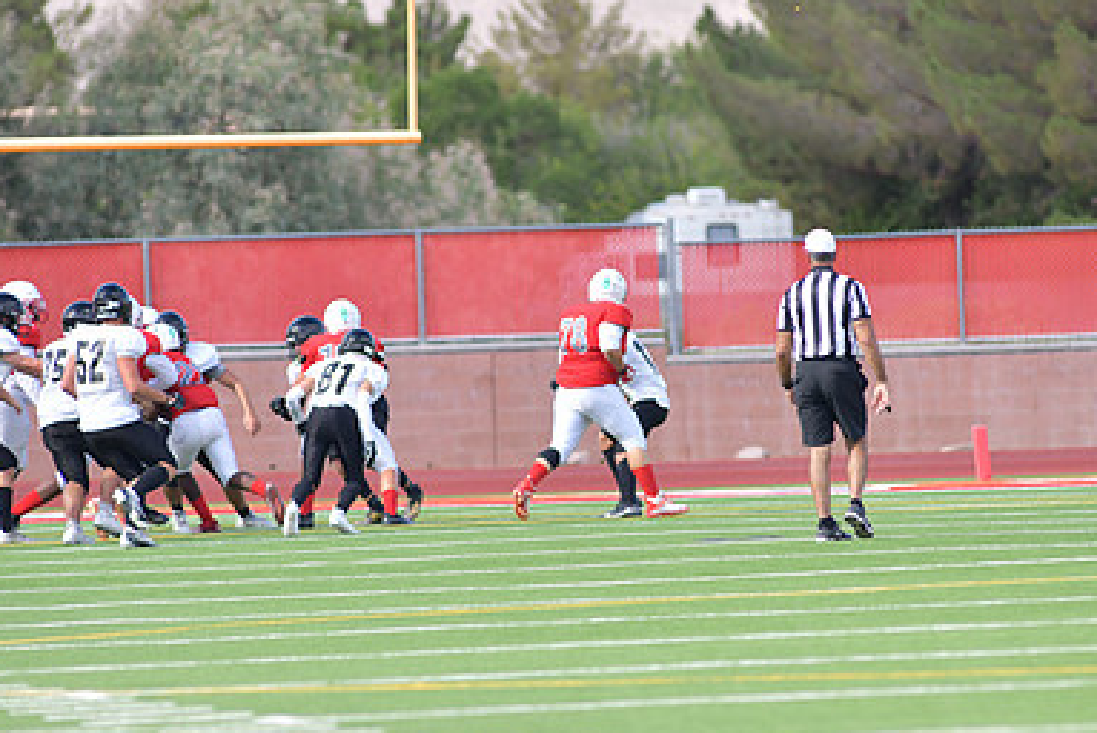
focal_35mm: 454
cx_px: 561
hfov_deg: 4.5
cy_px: 460
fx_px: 13844
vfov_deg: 3.0
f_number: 5
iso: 400
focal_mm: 300
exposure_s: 1/1600
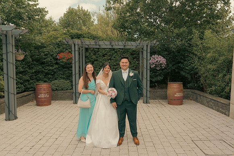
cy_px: 78
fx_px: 182
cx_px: 117
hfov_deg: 65.5
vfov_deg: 46.4
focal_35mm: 28
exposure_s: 1/160
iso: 160
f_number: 5.6
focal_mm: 28
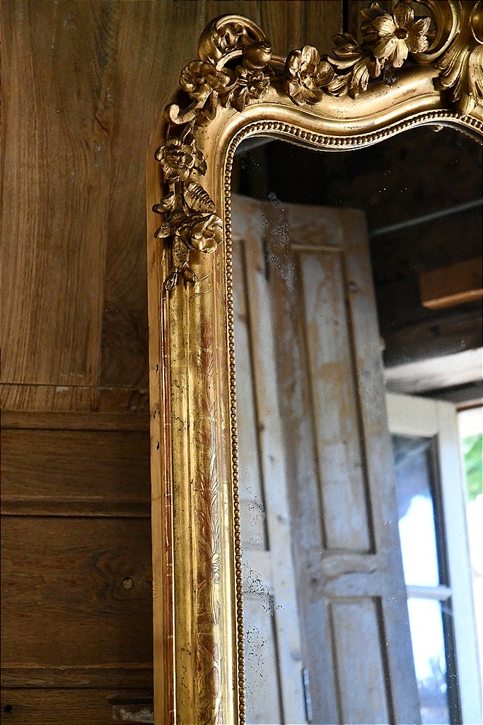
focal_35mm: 84
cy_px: 362
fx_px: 1690
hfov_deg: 16.3
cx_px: 242
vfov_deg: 24.2
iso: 3200
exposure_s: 1/160
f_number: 4.5
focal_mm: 56
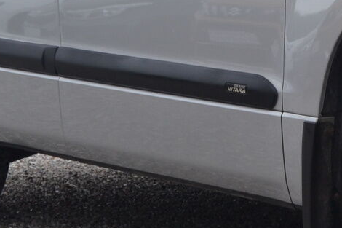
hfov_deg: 13.6
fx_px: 1396
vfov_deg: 9.3
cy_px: 15
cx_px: 408
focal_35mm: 147
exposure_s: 1/125
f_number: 5.6
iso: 180
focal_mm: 24
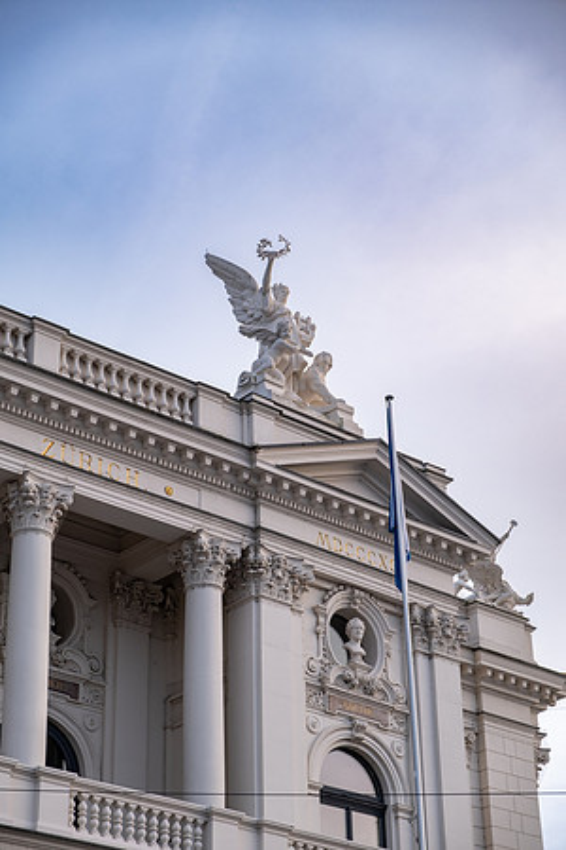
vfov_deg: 27.0
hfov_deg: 18.2
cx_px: 283
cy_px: 425
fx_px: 1769
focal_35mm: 75
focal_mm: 50
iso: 160
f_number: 3.2
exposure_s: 1/150
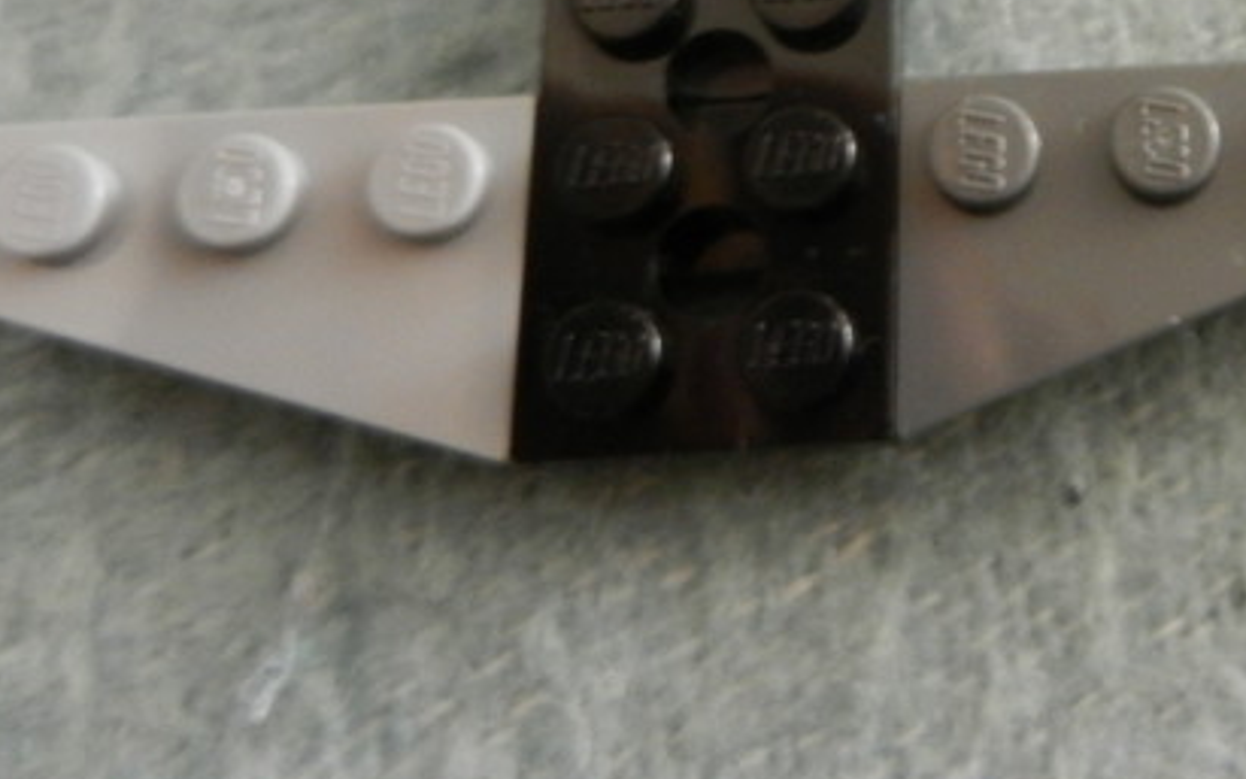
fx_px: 1970
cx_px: 1279
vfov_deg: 20.8
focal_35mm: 58
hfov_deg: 32.0
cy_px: -165
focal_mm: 4.5
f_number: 3.5
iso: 400
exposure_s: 1/13
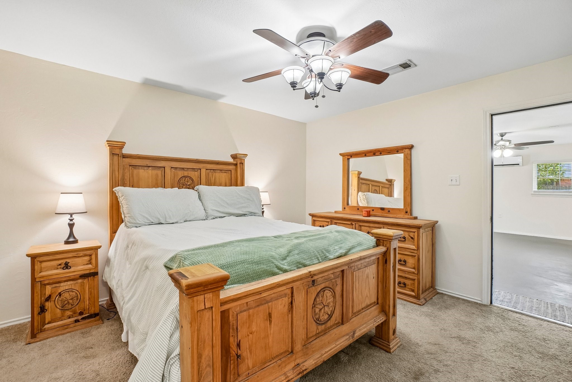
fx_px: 238
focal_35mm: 15
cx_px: 286
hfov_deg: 100.4
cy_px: 191
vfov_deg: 77.3
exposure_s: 1/8
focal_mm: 10
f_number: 8
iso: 400
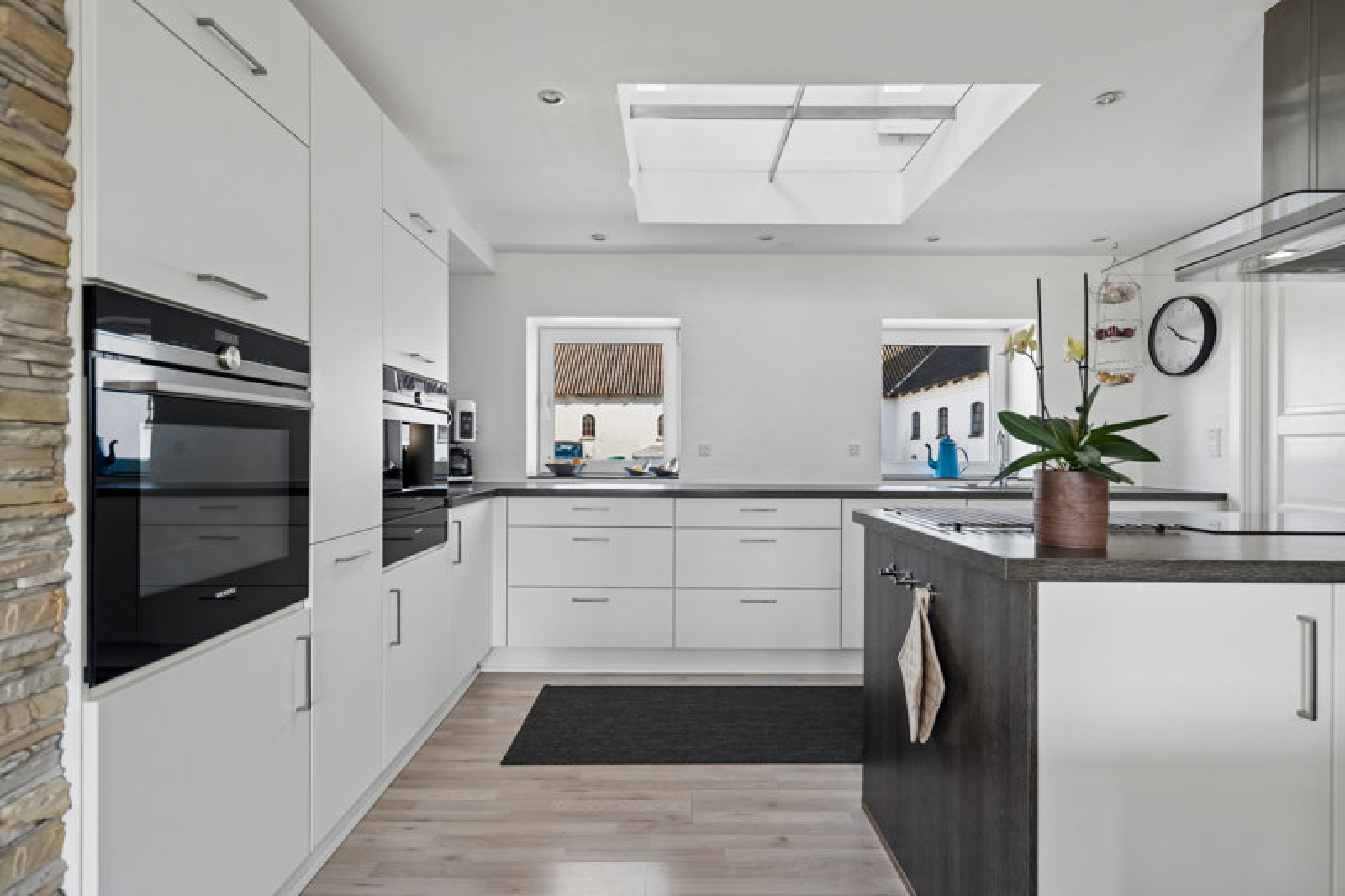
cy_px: 448
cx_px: 672
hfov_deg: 90.0
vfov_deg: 67.4
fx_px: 672
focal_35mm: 18
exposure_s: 1/60
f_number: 5.6
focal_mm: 18
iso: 400
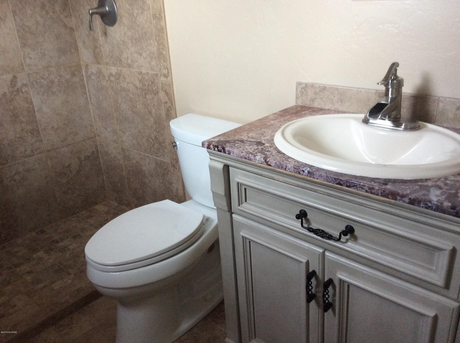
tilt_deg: -23.0
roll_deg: +2.9
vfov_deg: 44.1
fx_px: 425
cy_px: 172
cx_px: 230
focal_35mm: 32
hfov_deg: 56.9
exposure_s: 1/24
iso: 125
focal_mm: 3.3
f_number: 2.4
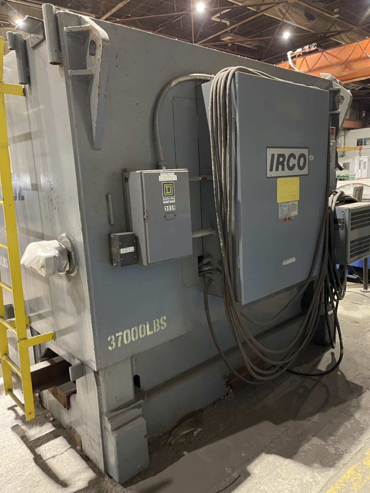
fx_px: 356
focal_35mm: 25
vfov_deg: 69.4
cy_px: 246
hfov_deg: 54.9
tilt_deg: -11.6
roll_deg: +2.7
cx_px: 185
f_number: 1.6
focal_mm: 5.1
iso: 640
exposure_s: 1/30
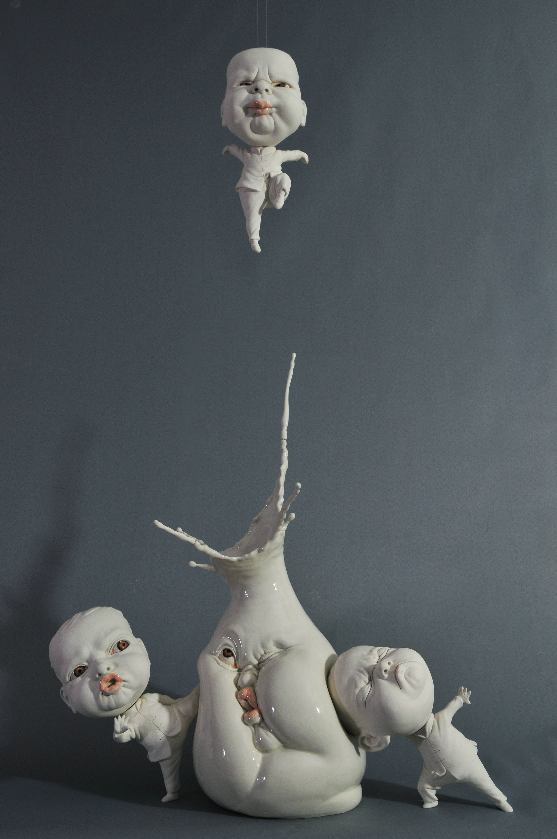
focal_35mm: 36
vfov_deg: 53.2
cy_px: 420
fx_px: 838
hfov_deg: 36.8
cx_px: 278
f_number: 7.1
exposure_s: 1/6
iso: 400
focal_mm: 24
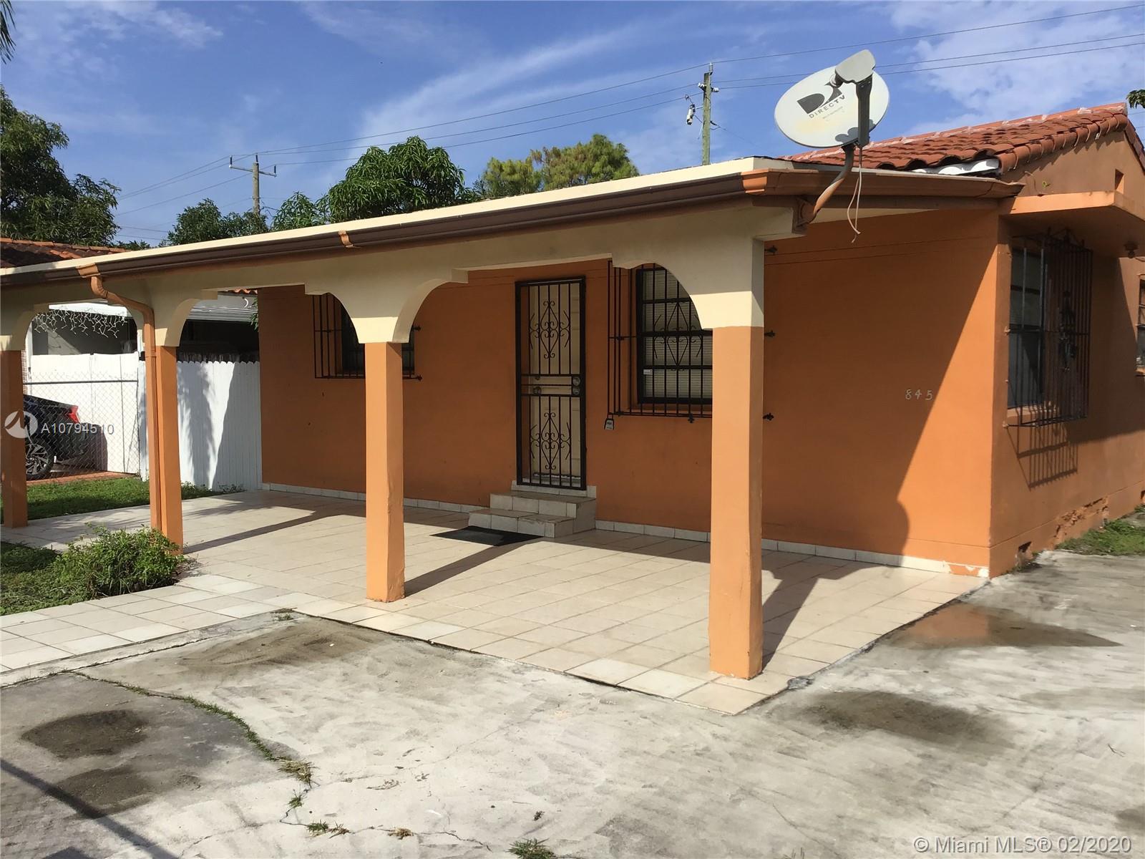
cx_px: 572
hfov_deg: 58.4
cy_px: 430
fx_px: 1025
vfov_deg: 45.4
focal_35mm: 31
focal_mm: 3.3
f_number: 2.4
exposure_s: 1/2037
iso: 25
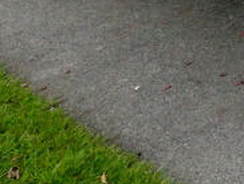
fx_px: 635
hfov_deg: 13.6
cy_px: -326
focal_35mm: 90
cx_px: 622
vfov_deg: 11.6
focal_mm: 3.05
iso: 200
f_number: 2.2
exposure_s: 1/500
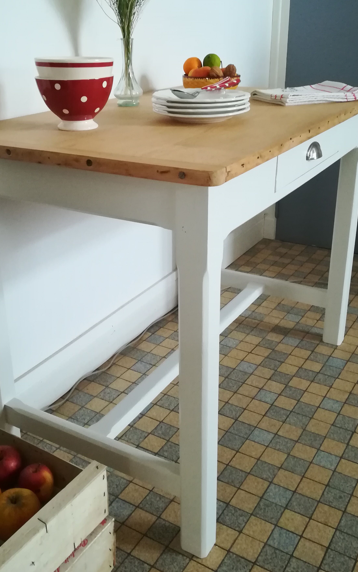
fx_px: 562
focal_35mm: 36
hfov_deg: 35.3
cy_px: 256
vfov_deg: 53.9
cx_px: 156
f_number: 2.2
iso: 500
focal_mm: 3.83
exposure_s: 1/25
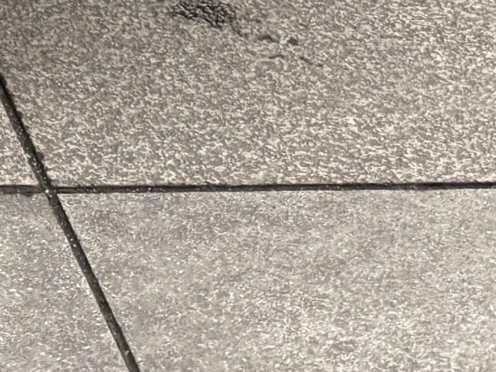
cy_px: -493
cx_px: -395
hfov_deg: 13.8
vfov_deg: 10.3
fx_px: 1820
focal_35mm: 127
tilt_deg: -13.9
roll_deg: -1.1
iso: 200
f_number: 1.78
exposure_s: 1/118
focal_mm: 6.76
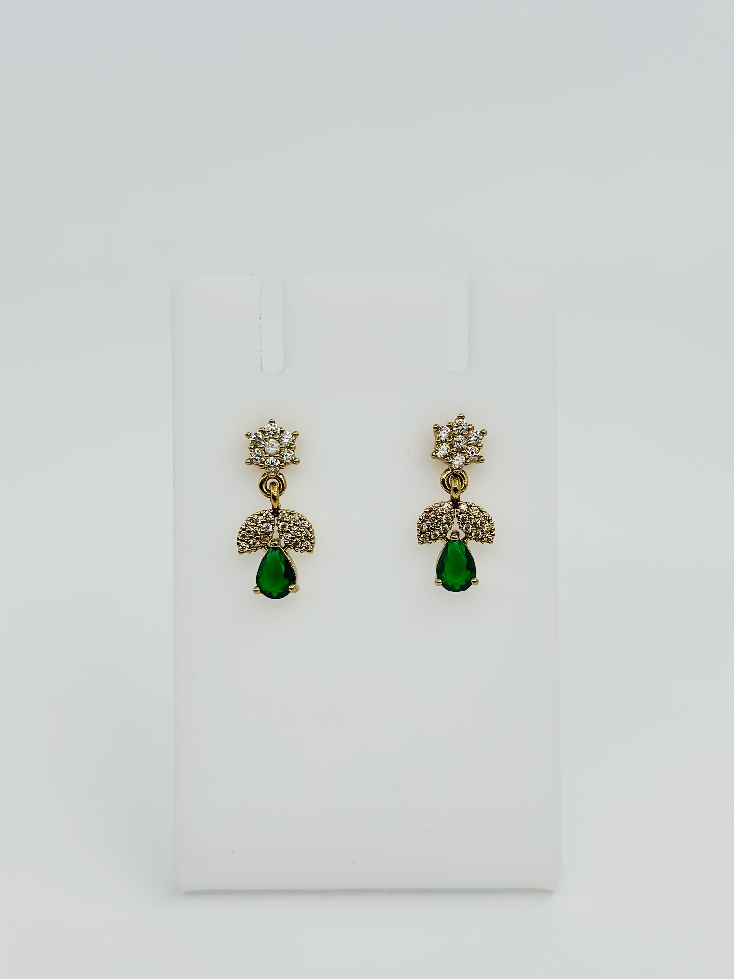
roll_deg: -0.1
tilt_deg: -21.3
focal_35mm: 48
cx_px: 367
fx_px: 1357
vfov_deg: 39.7
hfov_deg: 30.3
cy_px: 490
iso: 80
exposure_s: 1/1085
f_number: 1.78
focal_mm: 6.86
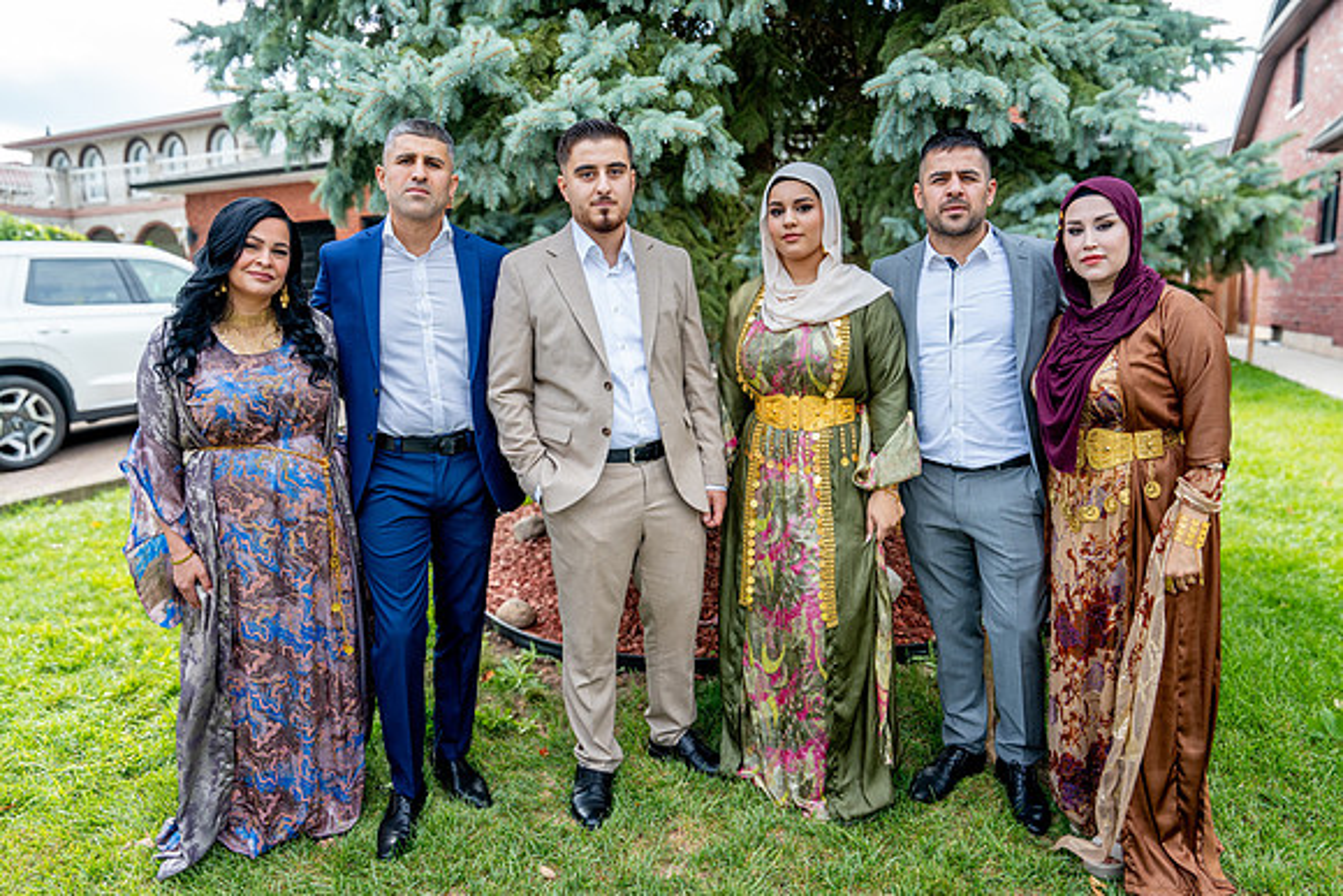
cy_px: 448
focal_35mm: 24
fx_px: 896
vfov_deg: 53.2
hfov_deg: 73.7
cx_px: 672
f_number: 7.1
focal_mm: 24
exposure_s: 1/200
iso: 320
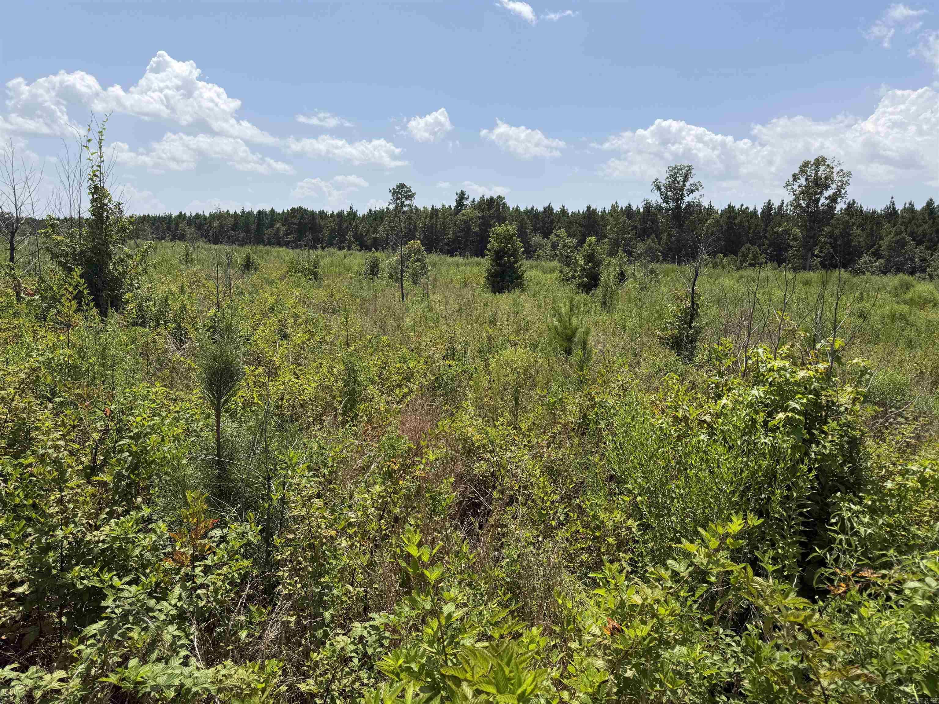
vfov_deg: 56.8
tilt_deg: -10.3
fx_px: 651
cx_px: 470
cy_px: 352
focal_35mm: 24
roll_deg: -2.4
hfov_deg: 71.6
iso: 80
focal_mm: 6.76
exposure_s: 1/5714
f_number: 1.78
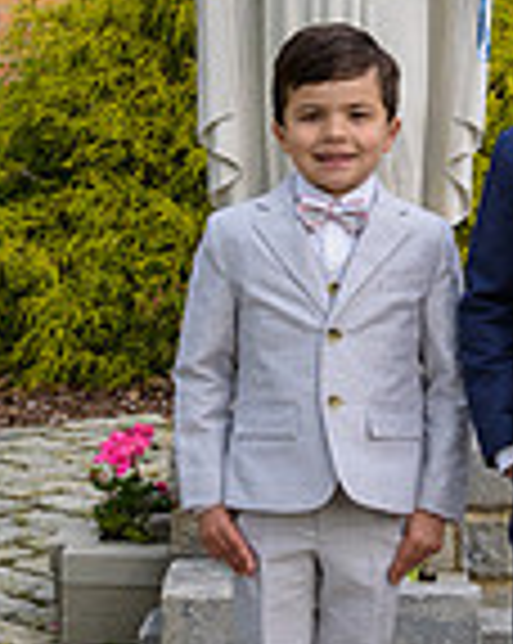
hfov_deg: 9.6
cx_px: 414
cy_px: 196
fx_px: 3043
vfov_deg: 12.1
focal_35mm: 160
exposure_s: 1/1250
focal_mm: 42
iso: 250
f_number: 4
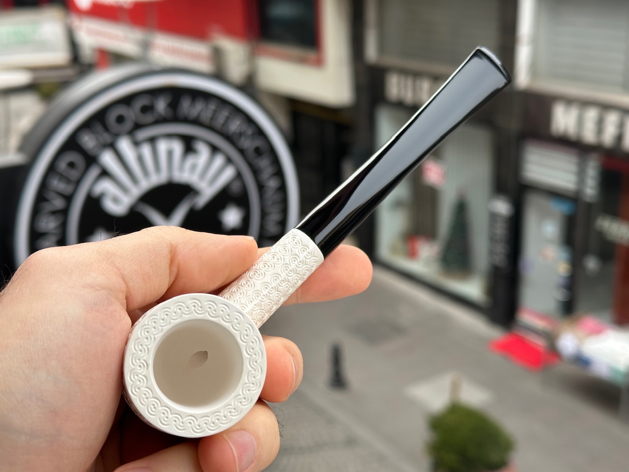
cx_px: 314
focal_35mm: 48
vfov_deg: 30.3
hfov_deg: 39.7
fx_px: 872
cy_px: 236
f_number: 1.78
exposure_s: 1/404
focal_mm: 6.86
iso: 64
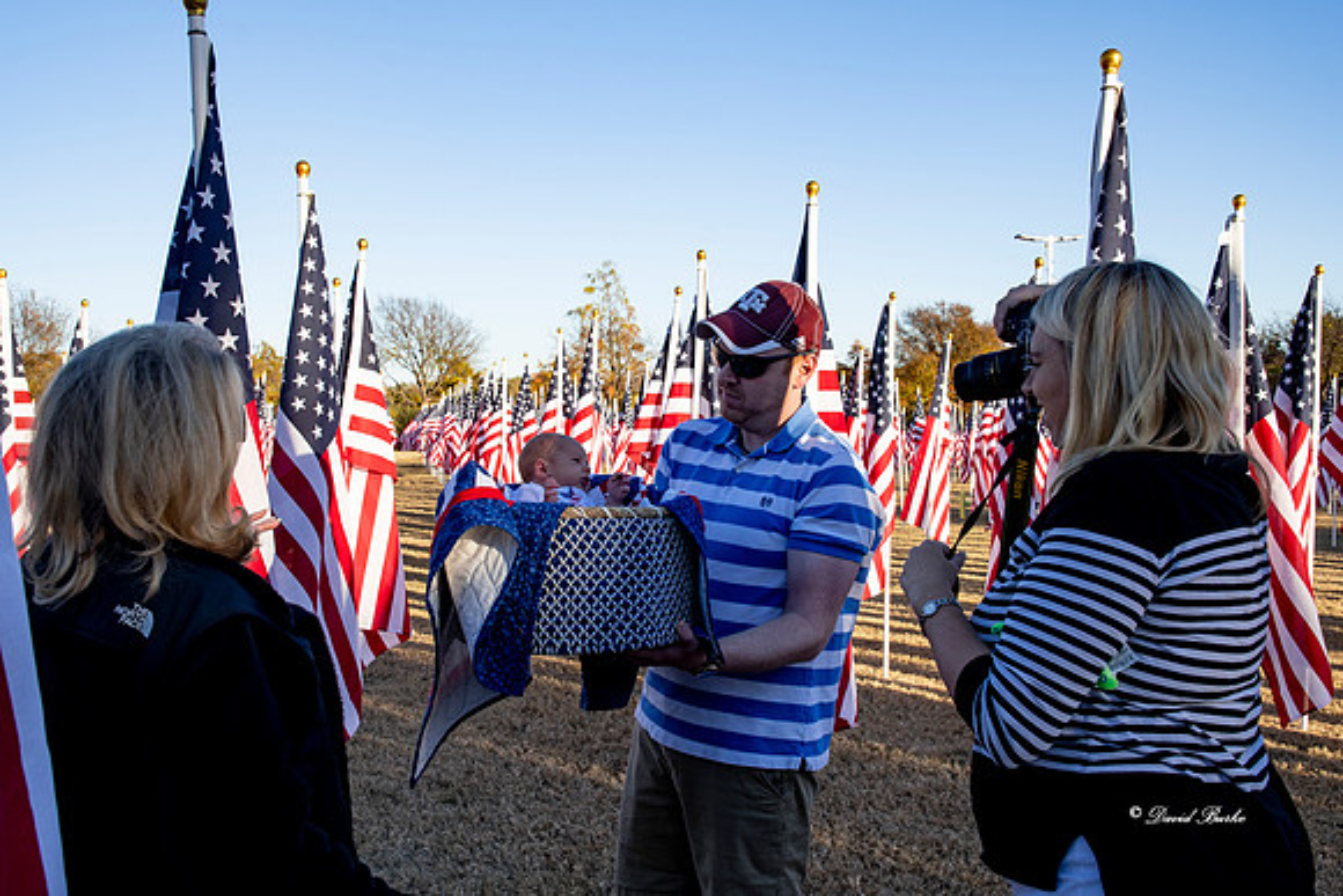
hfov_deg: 57.2
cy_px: 448
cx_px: 672
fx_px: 1231
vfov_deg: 40.0
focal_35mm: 33
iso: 100
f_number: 8
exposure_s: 1/160
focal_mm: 22
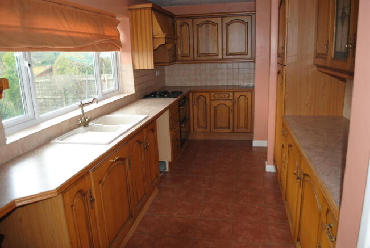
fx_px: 278
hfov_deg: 67.3
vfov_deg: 48.1
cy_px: 124
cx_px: 185
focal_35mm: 27
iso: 200
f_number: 3.5
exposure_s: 1/100
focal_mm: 18
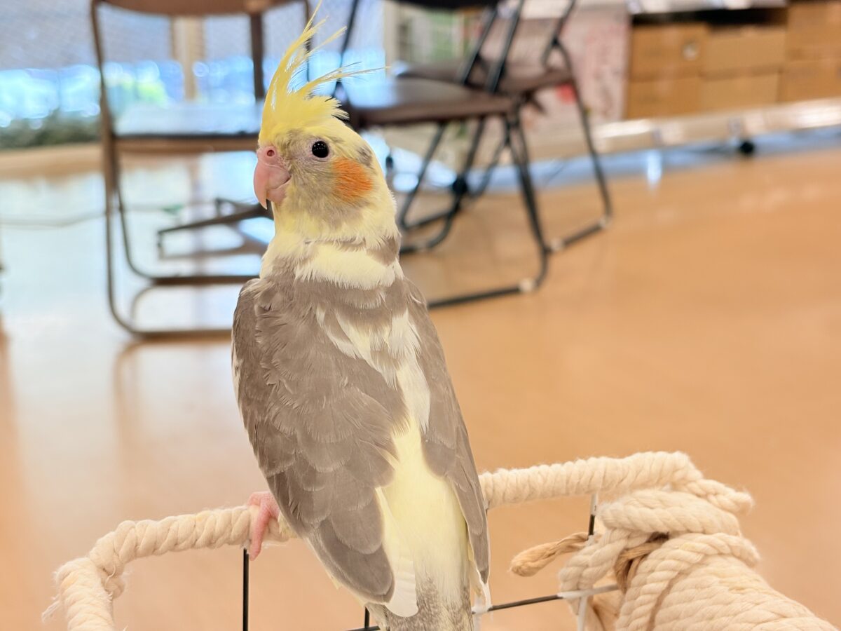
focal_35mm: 52
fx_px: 1263
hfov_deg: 36.8
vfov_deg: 28.0
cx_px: 420
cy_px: 316
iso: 64
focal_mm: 5.96
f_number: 1.6
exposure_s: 1/100
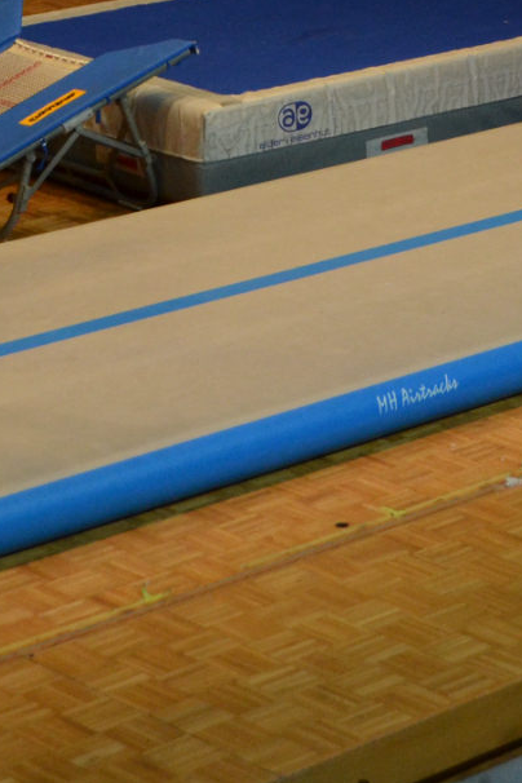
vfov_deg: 13.2
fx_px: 3306
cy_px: -96
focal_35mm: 152
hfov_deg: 9.0
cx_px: 426
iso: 1100
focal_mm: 30
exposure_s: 1/500
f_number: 4.5
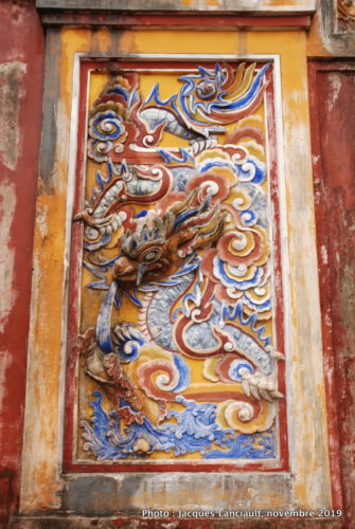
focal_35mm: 40
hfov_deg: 33.1
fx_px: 597
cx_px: 178
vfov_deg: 47.9
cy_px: 264
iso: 200
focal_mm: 27
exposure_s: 1/15
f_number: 11
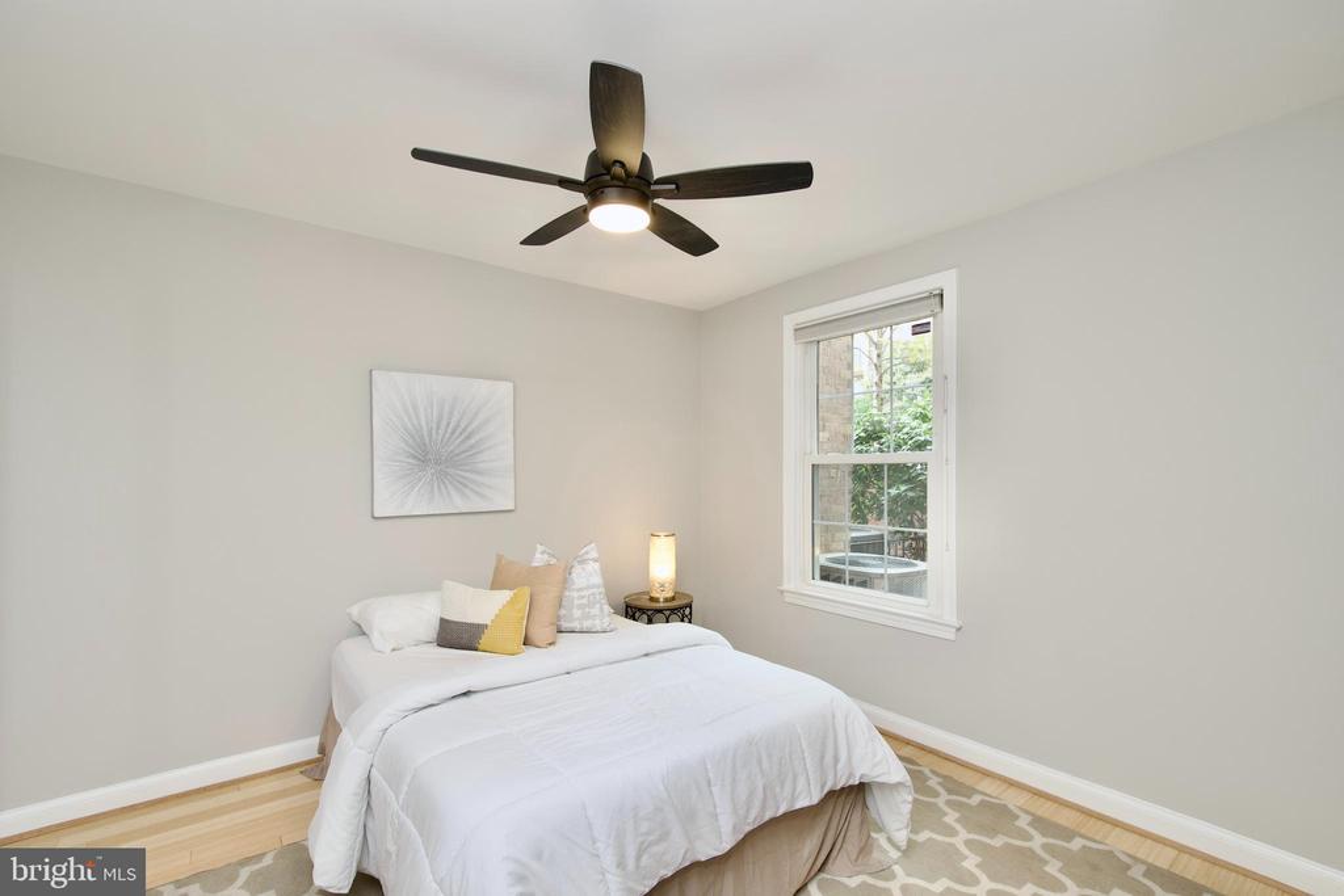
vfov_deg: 77.3
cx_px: 672
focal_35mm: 15
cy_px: 448
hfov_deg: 100.4
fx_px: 560
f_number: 7.1
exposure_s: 1/50
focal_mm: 10
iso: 320
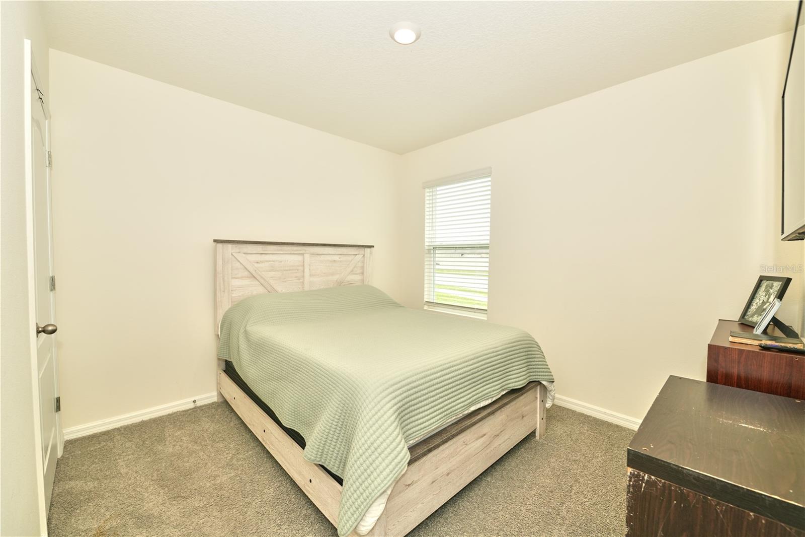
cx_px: 402
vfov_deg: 81.2
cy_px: 268
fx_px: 313
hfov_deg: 104.3
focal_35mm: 14
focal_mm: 14
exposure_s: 1/200
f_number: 4
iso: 400
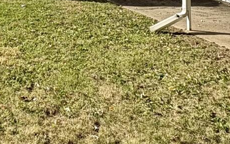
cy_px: -115
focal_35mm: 64
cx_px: 9
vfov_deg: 16.8
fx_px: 401
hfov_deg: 30.1
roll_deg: -1.4
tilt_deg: +5.9
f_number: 2.2
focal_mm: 2.22
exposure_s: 1/1126
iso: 50
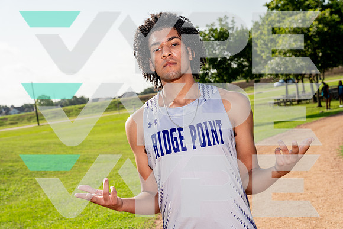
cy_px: 114
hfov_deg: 28.8
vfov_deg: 19.5
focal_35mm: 70
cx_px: 172
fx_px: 667
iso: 100
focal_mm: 70
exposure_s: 1/250
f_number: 8
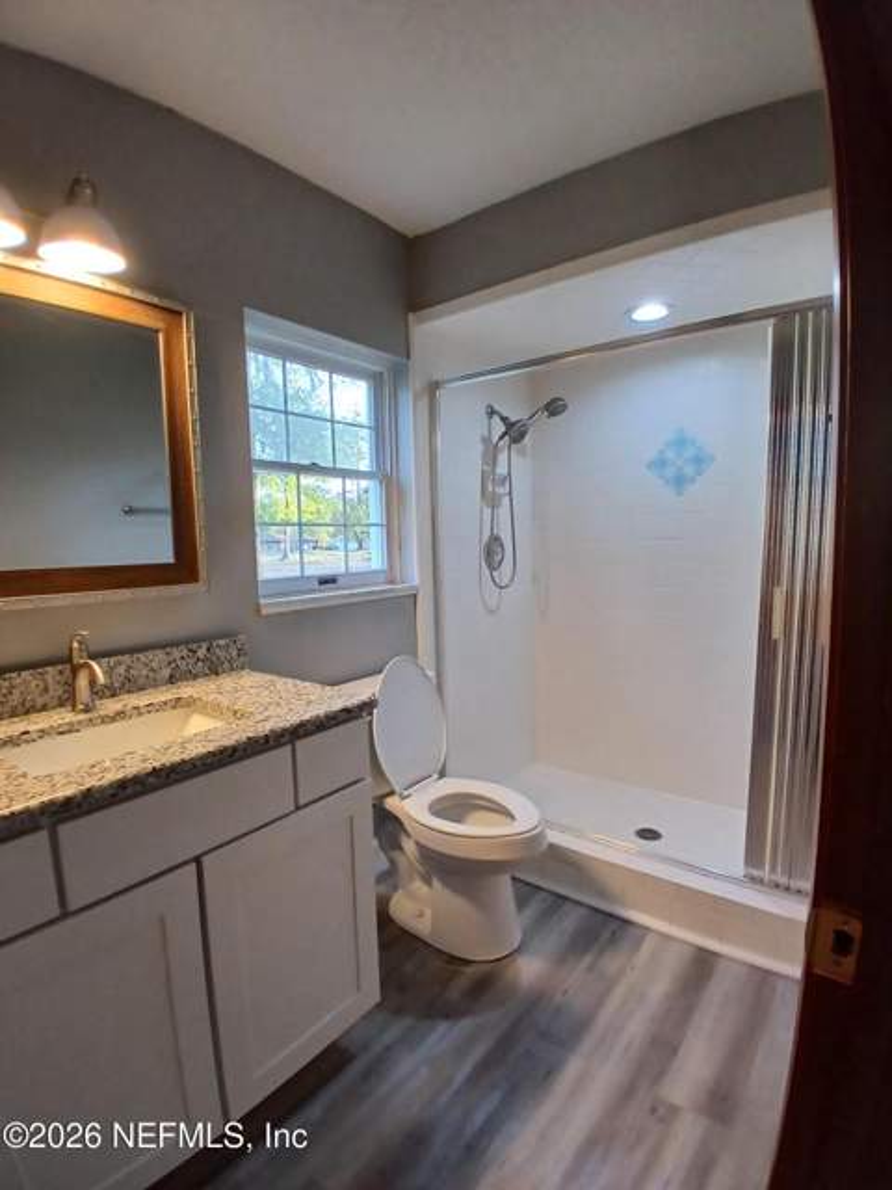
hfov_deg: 74.7
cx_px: 446
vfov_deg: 91.0
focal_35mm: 17
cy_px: 595
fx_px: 584
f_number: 2.2
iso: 100
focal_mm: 1.4
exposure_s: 1/30
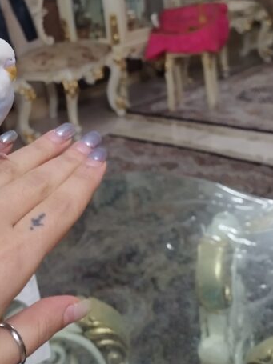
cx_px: 23
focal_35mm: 54
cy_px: 97
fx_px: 568
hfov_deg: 26.1
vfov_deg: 34.9
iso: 220
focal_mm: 5.89
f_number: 1.89
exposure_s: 1/33.3
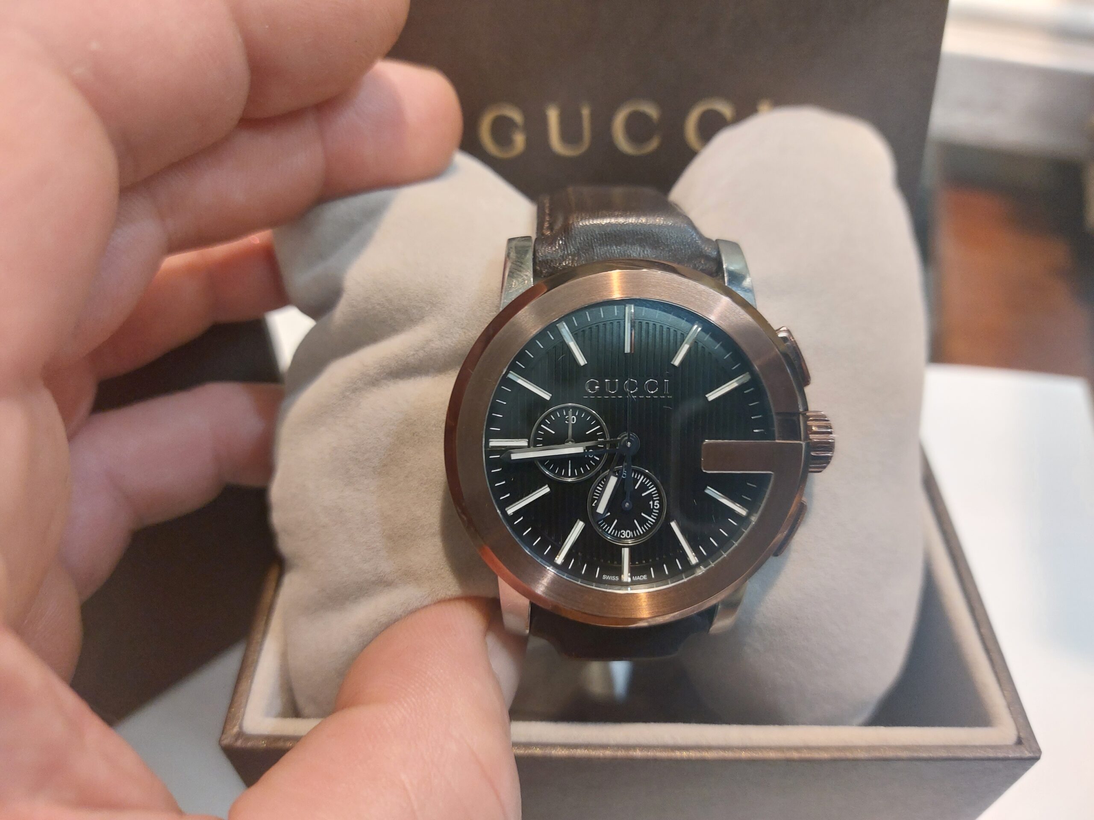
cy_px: 410
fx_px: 790
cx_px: 547
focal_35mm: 25
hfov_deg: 69.4
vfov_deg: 54.9
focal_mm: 5.23
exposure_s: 1/50
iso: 200
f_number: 1.8
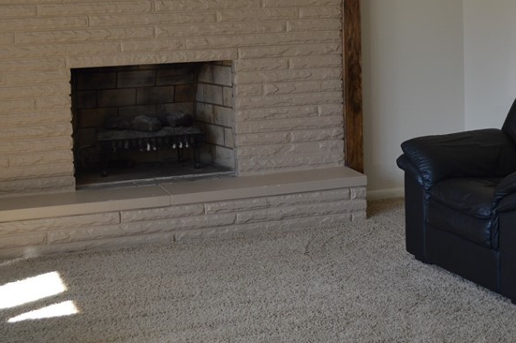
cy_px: 45
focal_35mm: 77
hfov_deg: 26.1
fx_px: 1102
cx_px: 369
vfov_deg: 17.5
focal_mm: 26
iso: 400
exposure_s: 1/80
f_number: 4.5
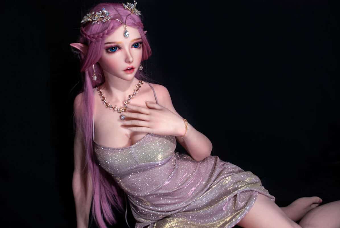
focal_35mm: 142
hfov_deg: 14.4
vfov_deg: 9.7
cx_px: 170
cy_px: 114
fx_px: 1347
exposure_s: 1/40
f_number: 5.6
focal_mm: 95
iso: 500
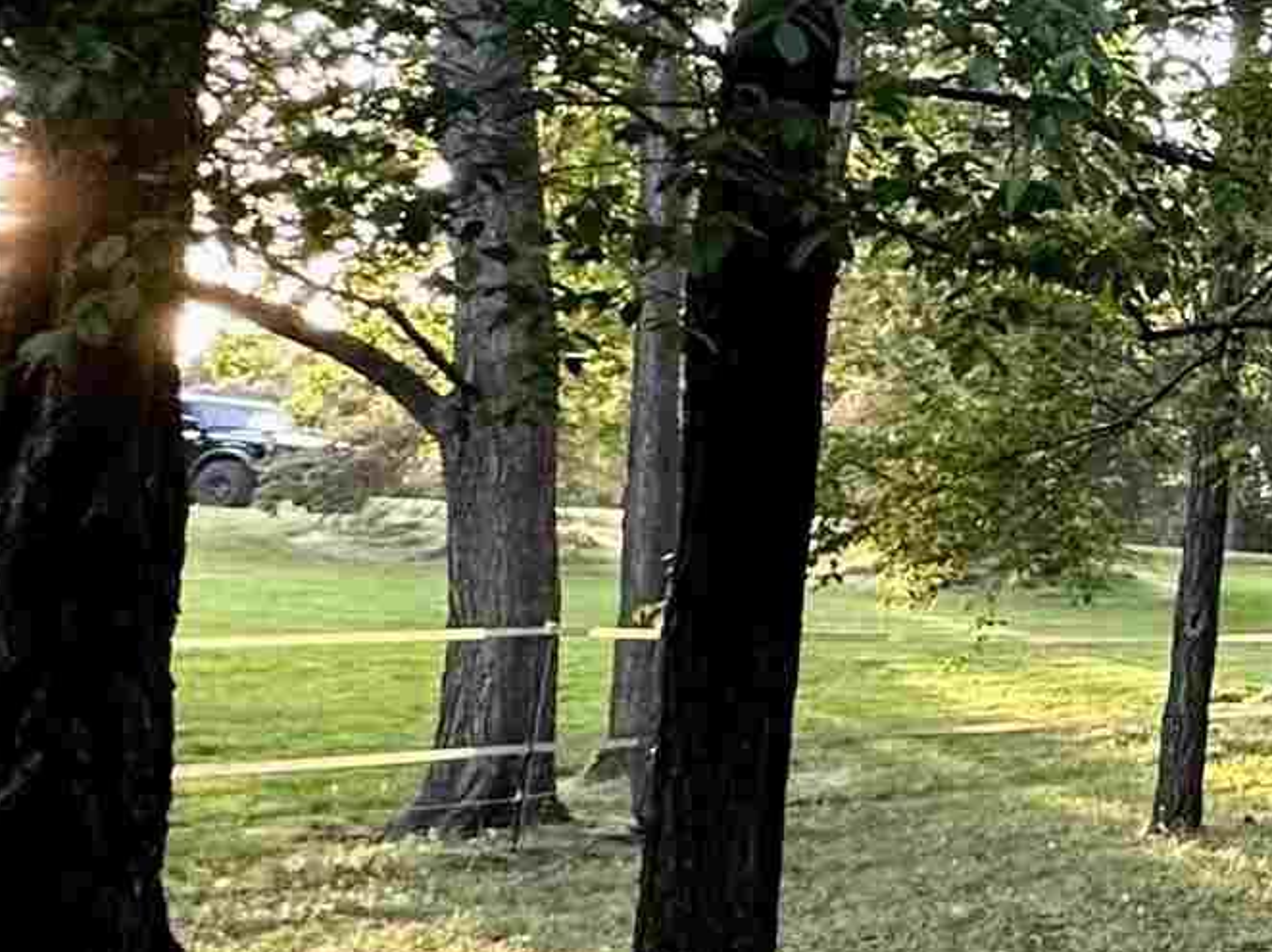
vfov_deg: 22.5
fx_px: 2388
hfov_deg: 18.8
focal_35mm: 65
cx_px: 2536
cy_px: 365
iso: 200
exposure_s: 1/99
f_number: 2.2
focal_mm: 2.22
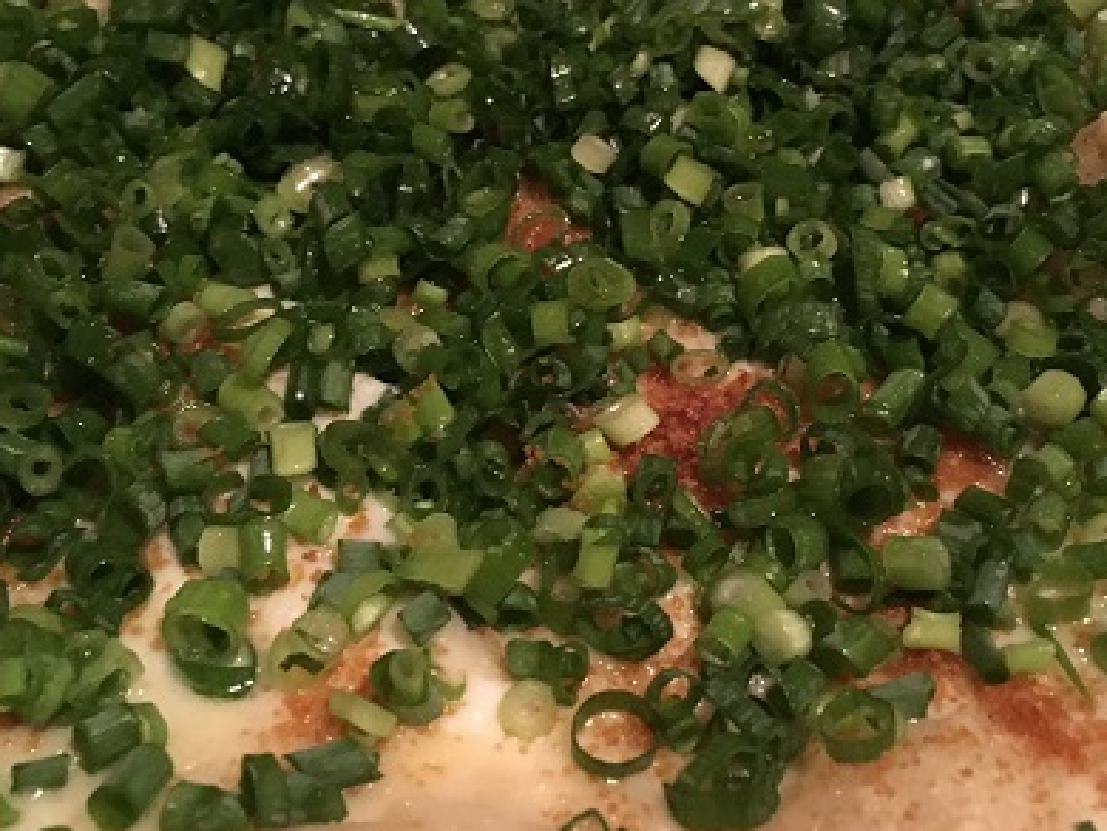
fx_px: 1440
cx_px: 552
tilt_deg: -51.9
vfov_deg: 31.8
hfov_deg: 42.1
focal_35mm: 45
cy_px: 244
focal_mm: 4.15
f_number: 2.2
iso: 500
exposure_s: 1/15
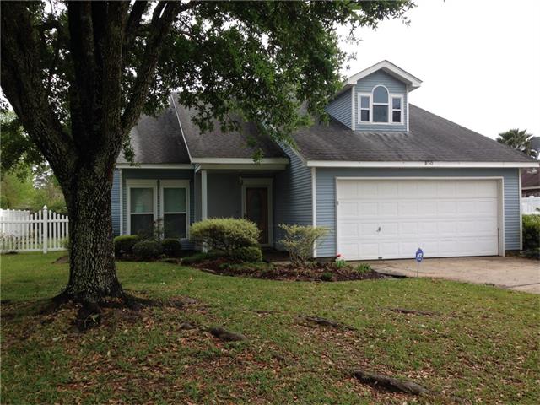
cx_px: 270
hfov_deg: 55.4
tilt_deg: -0.7
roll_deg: +2.5
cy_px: 202
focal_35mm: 33
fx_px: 515
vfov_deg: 42.9
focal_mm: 4.12
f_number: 2.4
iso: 50
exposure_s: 1/521
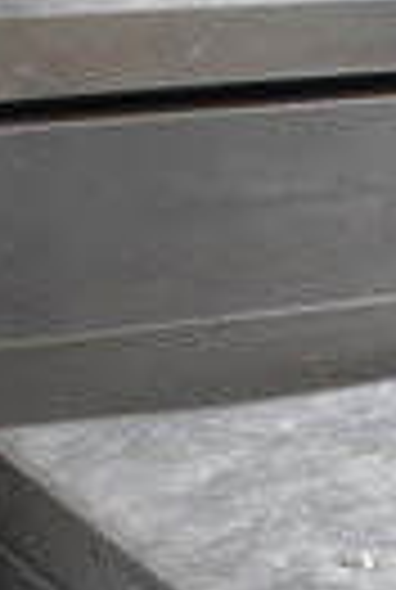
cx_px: 1350
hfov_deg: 6.4
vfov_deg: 10.5
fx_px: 3086
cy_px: 899
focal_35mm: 188
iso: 560
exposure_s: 1/30
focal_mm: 18
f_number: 3.5
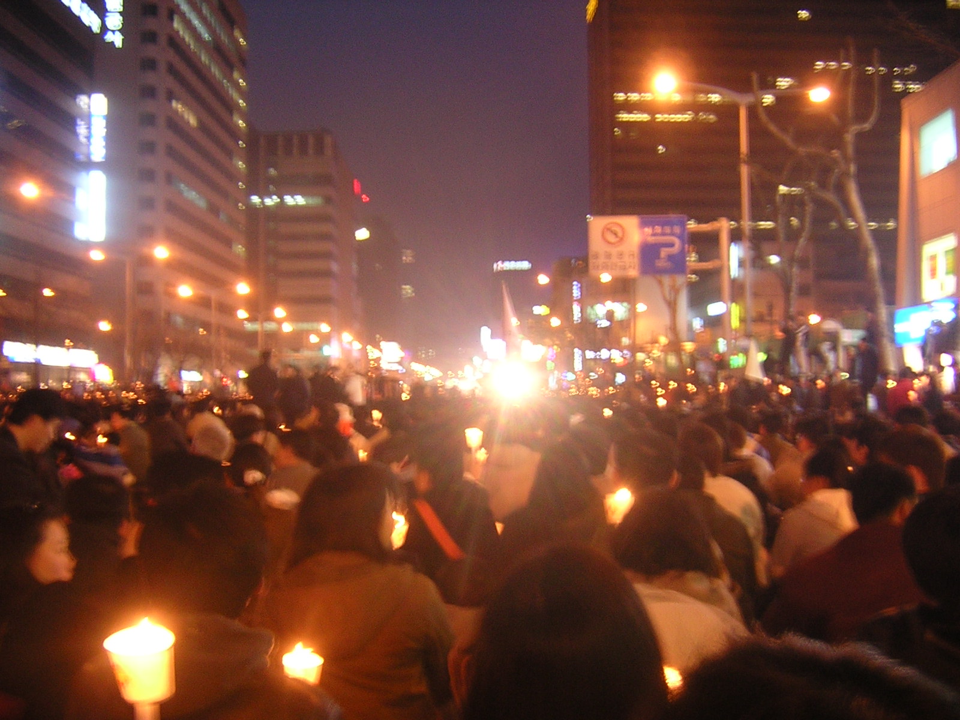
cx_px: 480
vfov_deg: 39.7
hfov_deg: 51.4
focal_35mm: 36
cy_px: 360
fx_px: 998
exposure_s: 1/2.6
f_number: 2.6
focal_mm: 4.7
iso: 201
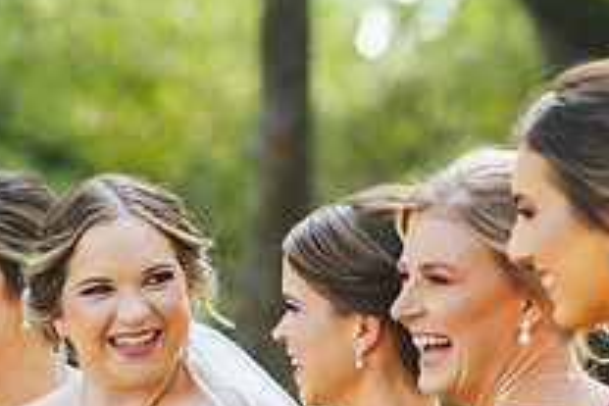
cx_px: 218
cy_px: 540
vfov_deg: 5.7
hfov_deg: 8.6
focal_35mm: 238
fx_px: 4026
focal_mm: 85
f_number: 2
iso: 100
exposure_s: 1/125
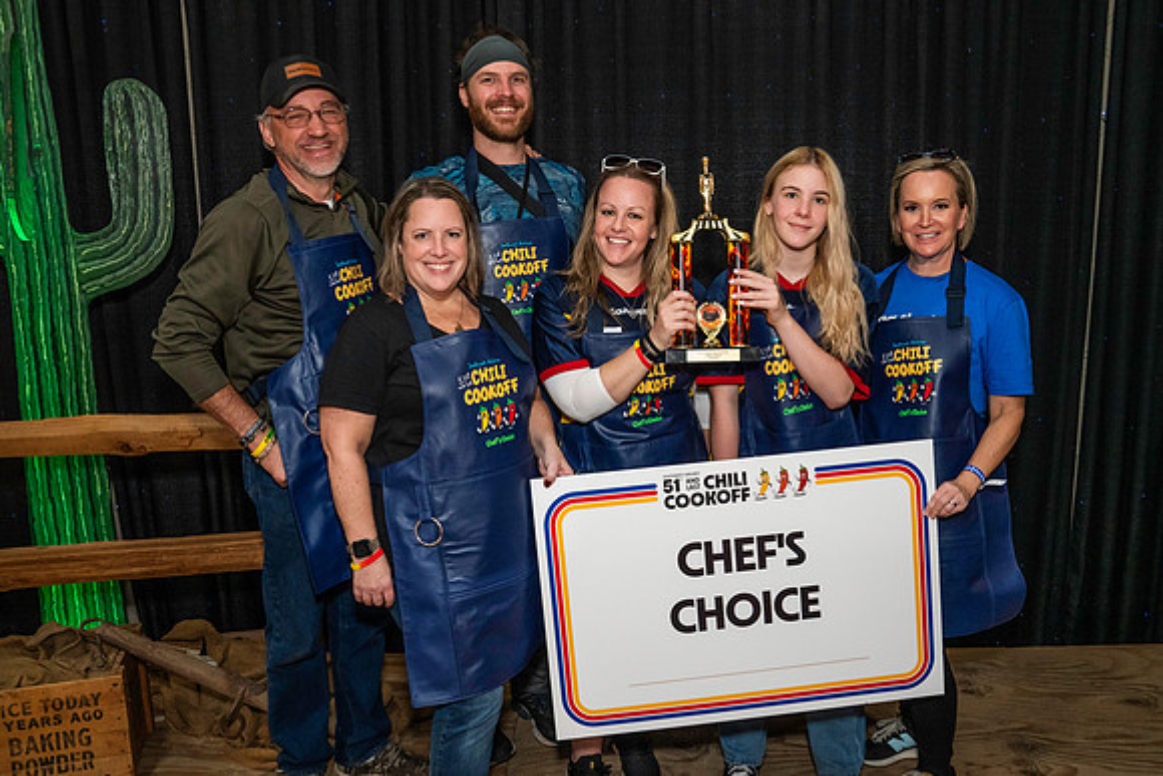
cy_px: 401
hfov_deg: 63.8
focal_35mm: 29
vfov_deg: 45.1
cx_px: 607
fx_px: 934
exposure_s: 1/200
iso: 4000
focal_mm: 26
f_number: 4.5
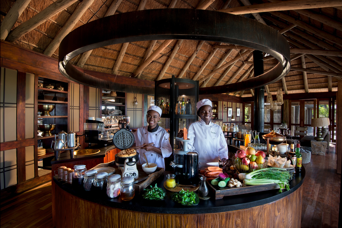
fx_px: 152
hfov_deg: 96.7
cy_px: 114
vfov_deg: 73.8
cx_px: 171
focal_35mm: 16
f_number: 9.5
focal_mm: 16
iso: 200
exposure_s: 1/6
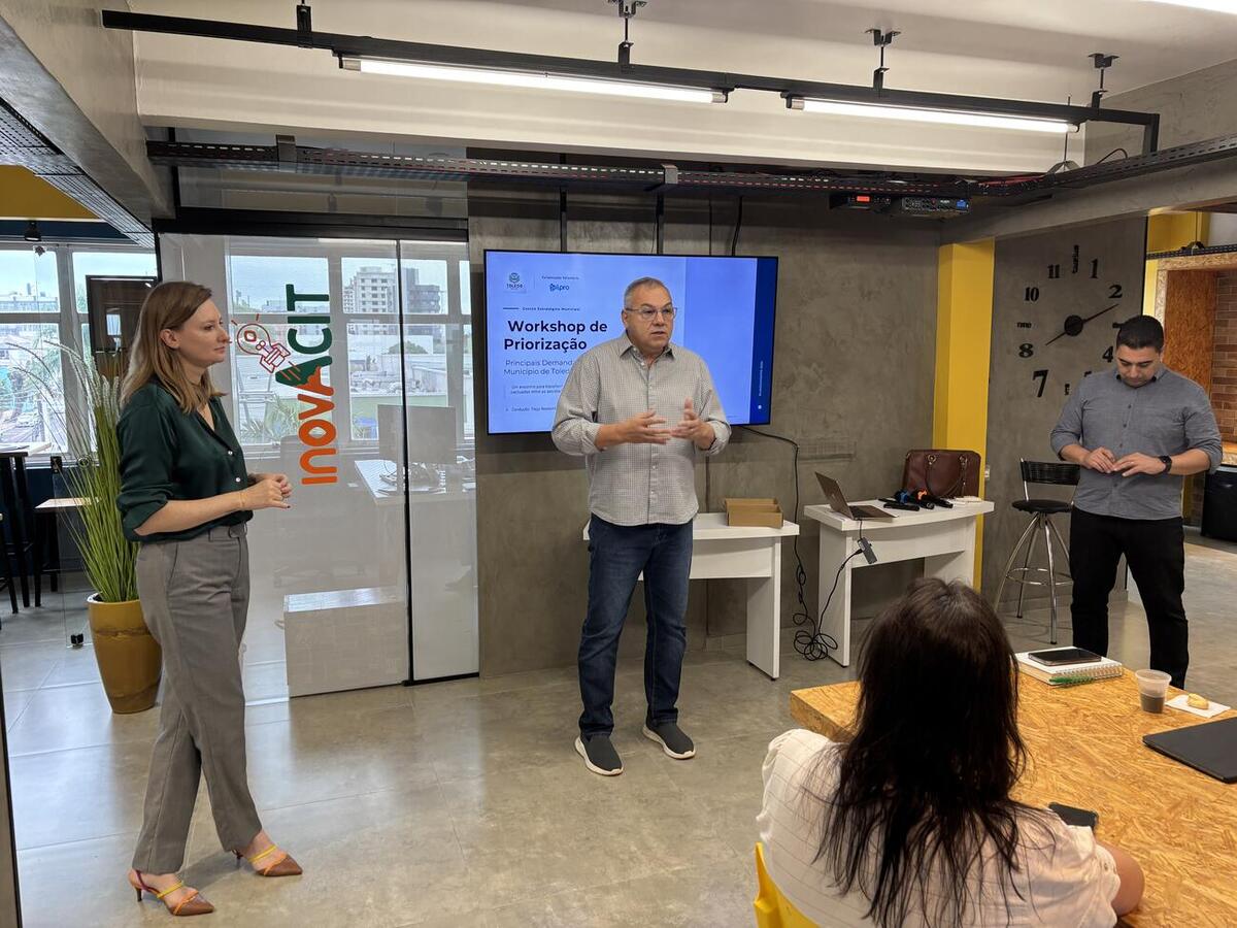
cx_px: 618
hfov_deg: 67.3
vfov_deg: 53.1
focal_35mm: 26
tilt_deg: -5.7
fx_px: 929
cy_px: 464
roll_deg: +0.9
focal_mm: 5.96
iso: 80
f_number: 1.6
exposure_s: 1/60
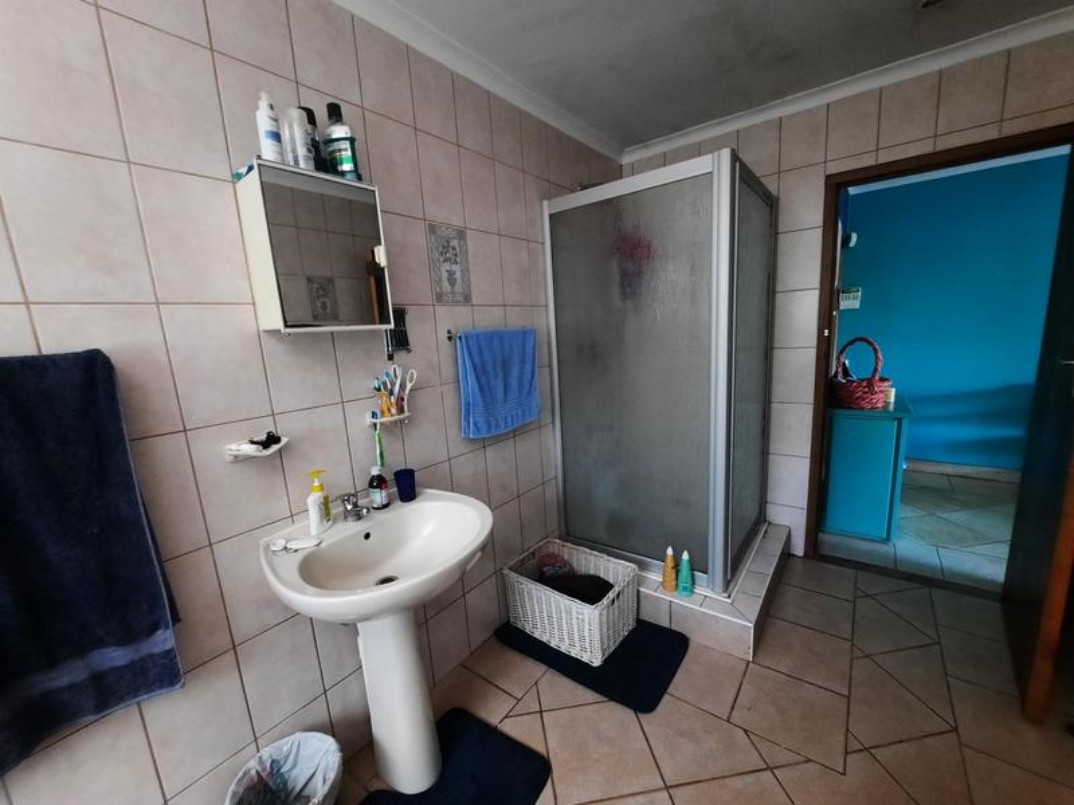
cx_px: 537
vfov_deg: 89.9
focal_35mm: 13
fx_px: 403
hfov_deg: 106.2
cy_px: 402
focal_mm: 1.74
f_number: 2.2
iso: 250
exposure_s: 1/25
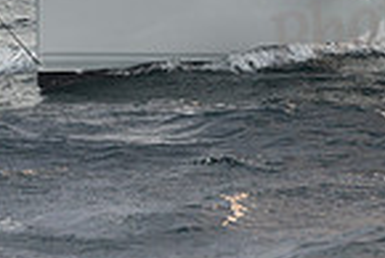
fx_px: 3672
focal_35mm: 343
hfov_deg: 6.0
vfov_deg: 4.0
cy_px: -102
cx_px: 135
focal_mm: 86
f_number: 7.1
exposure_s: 1/1000
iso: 250
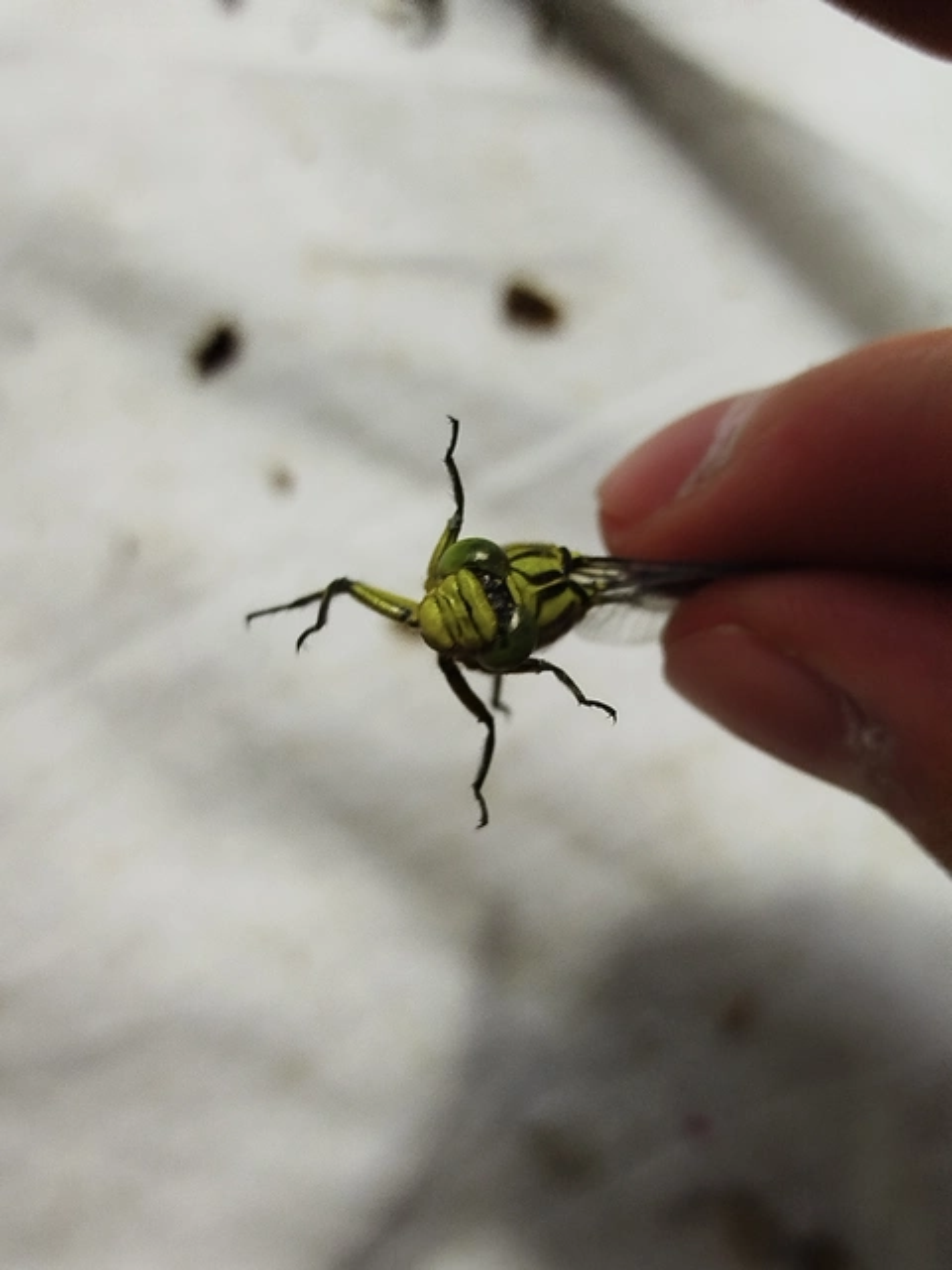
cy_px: 635
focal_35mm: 48
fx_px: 1760
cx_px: 476
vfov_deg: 39.7
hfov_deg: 30.3
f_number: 1.7
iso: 200
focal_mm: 5.31
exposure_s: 1/33
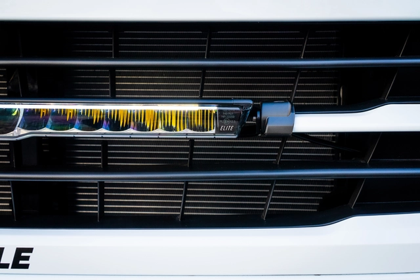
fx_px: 513
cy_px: 140
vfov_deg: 30.5
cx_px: 210
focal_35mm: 44
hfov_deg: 44.5
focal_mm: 44
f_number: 10
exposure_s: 1/50
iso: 500
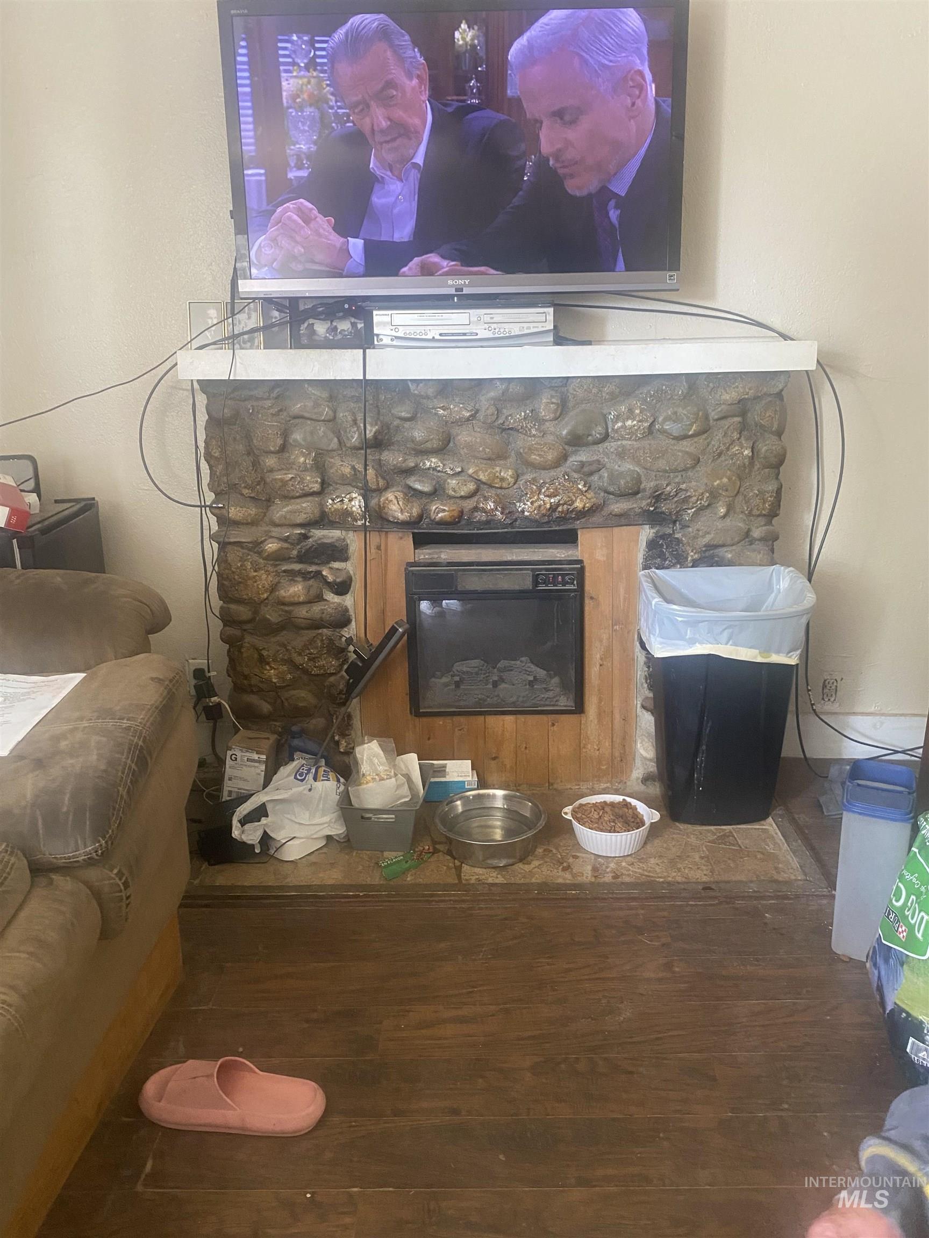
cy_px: 619
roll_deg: +0.7
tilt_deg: -15.2
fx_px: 930
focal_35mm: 26
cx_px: 464
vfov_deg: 67.3
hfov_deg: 53.1
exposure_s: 1/60
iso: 400
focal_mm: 4.25
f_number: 1.8
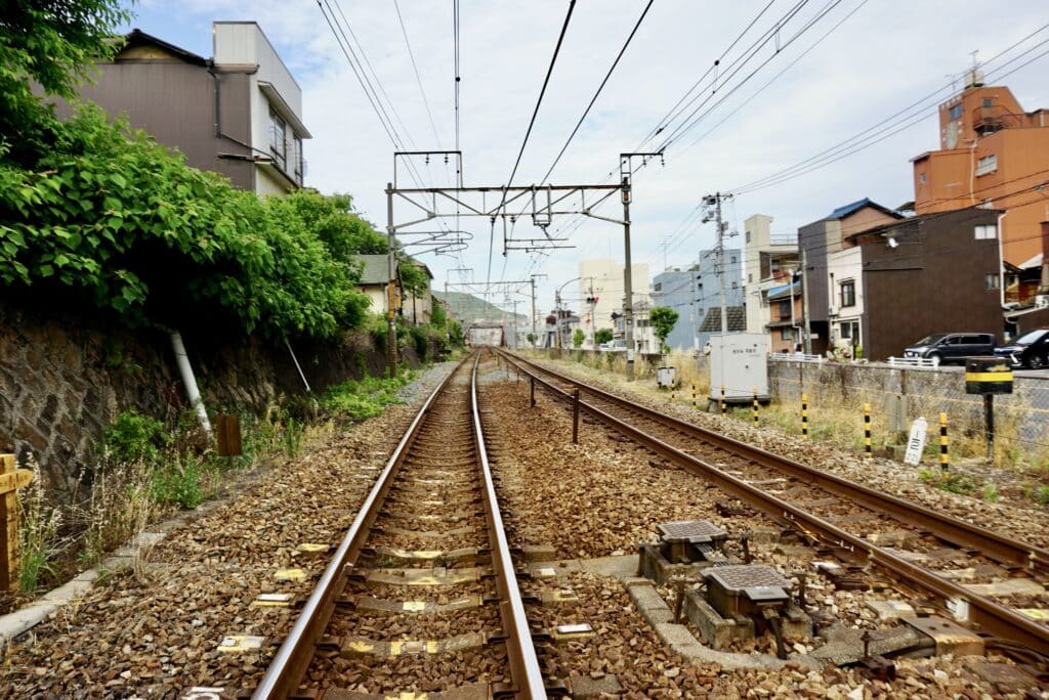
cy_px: 350
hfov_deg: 73.7
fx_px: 700
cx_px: 524
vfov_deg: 53.2
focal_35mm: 24
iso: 100
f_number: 9
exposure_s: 1/100
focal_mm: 16
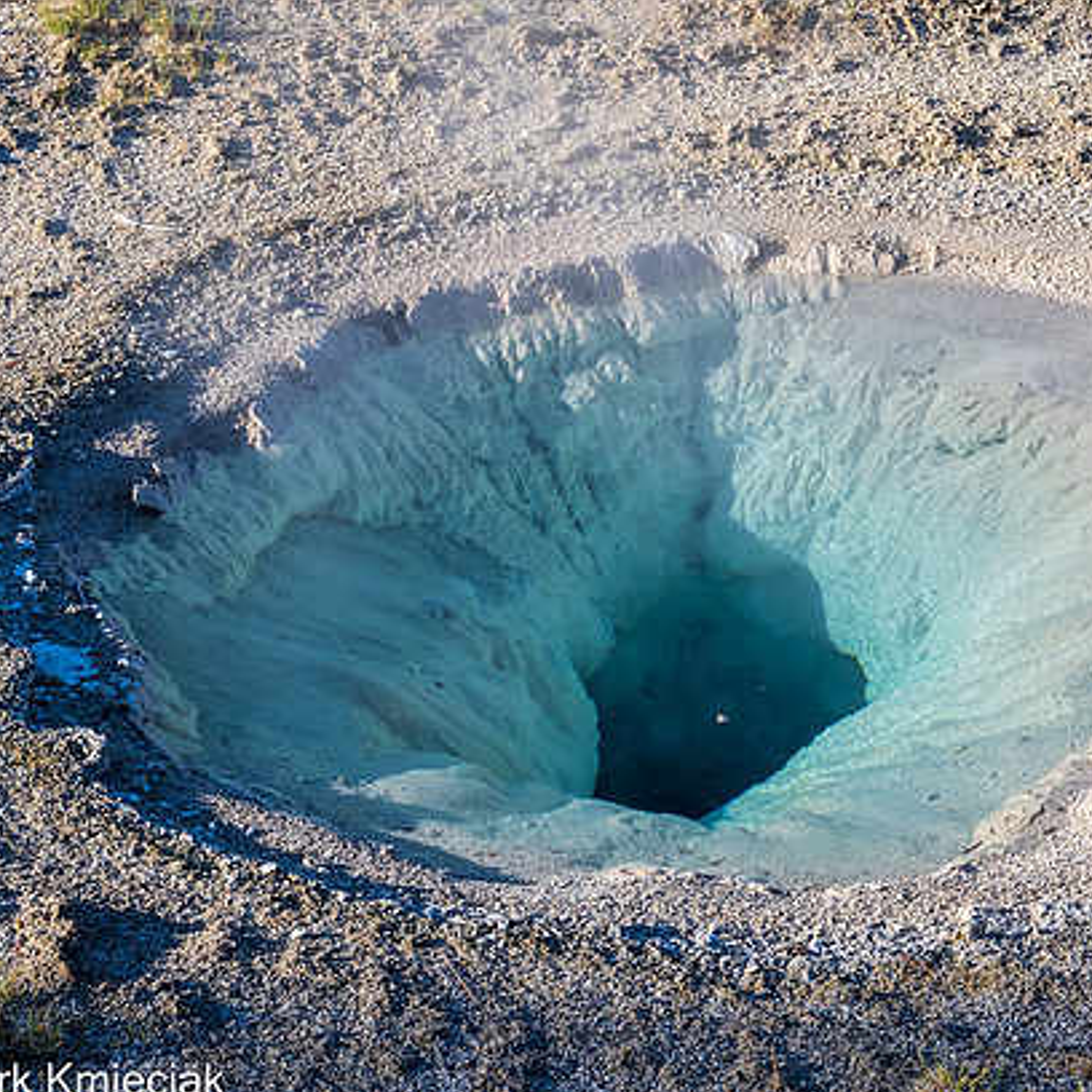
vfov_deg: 20.1
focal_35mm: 86
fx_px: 3069
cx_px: 689
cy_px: 655
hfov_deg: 20.1
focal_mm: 56
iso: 800
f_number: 14
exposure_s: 1/320
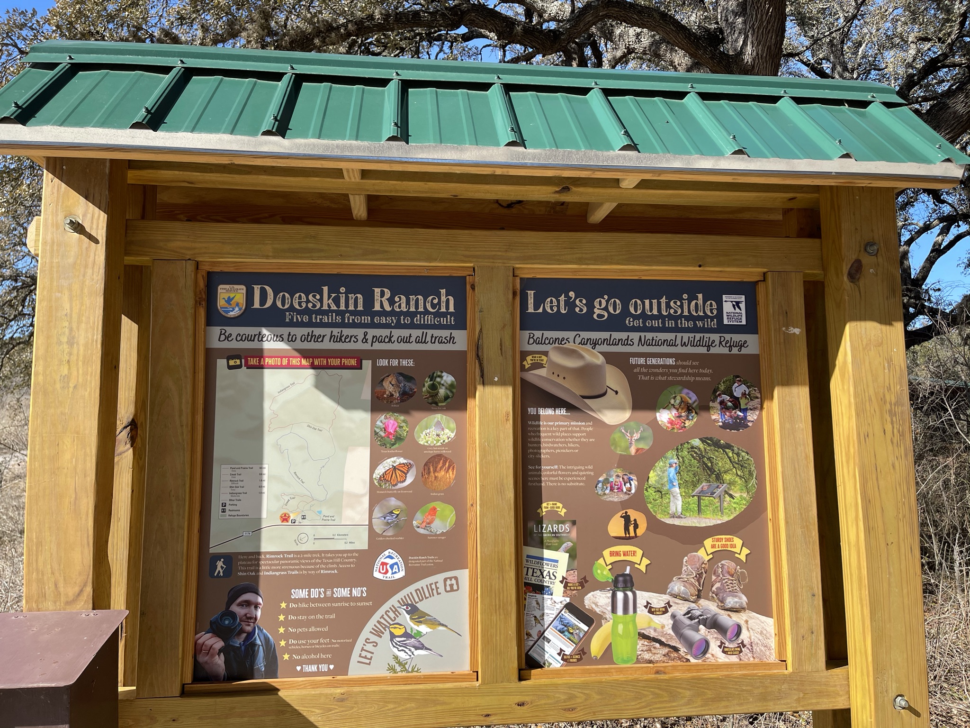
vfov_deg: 53.1
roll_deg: +1.1
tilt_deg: +5.1
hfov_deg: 67.3
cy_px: 364
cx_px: 485
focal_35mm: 26
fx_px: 729
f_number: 1.6
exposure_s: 1/1667
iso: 32
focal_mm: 5.1
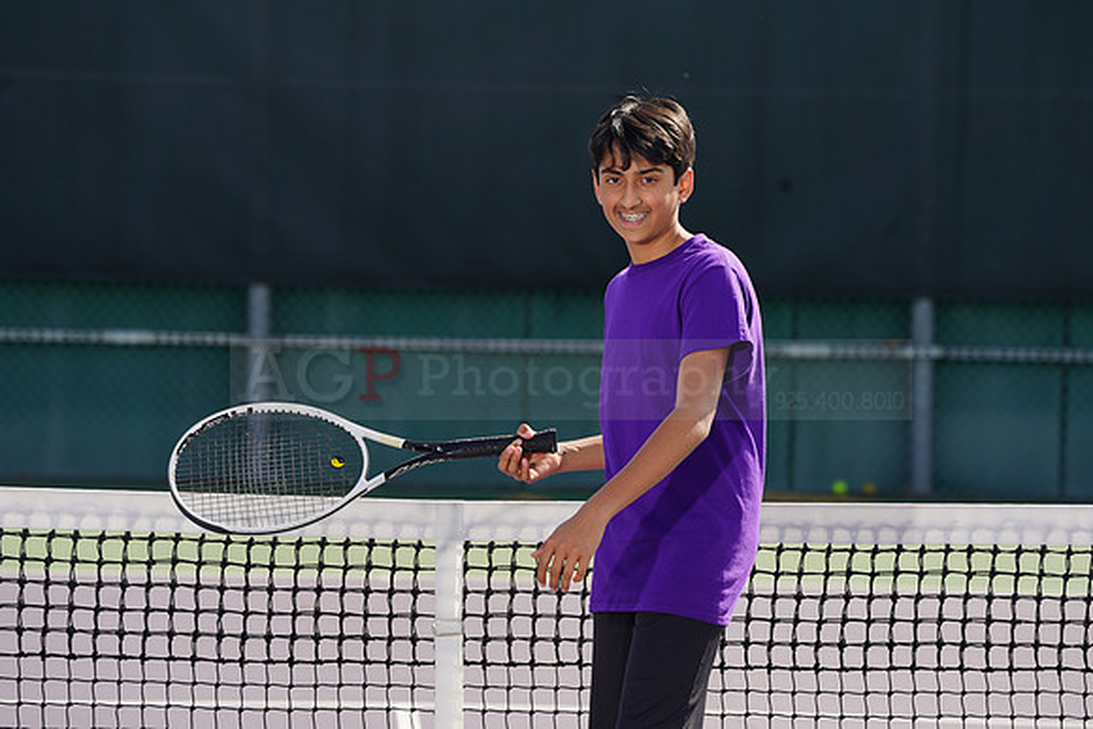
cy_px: 364
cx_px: 546
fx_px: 6863
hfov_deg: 9.1
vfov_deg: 6.1
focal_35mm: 226
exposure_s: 1/250
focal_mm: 226
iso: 100
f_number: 8
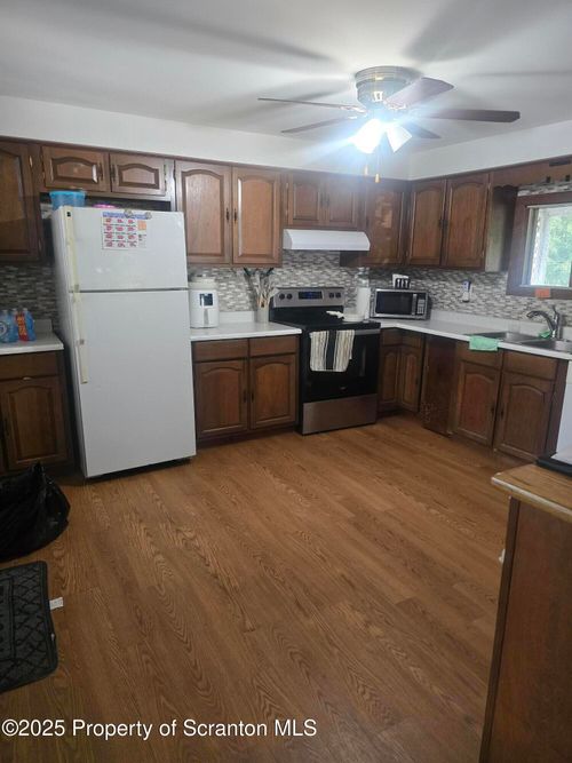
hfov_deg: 58.9
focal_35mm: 23
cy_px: 382
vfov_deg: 73.9
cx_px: 286
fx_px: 507
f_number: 1.7
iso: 640
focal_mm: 6.3
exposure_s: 1/120
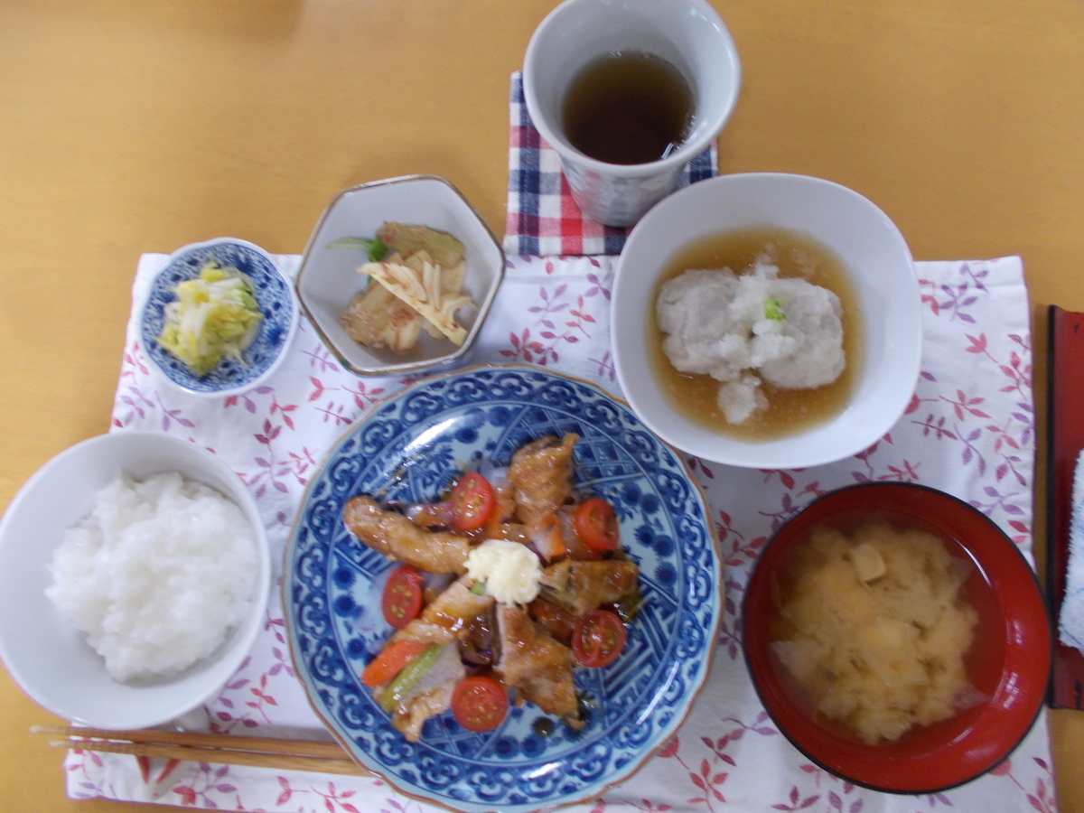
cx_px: 542
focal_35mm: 26
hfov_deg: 67.3
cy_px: 406
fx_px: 814
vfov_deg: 53.1
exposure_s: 1/15
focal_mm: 4.6
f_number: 3.2
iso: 200
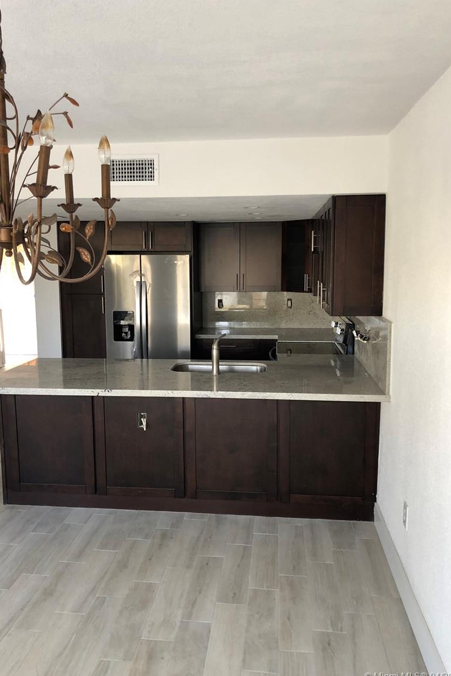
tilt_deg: -8.3
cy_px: 335
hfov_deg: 43.6
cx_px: 208
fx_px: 564
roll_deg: +0.6
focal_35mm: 30
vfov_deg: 61.9
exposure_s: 1/15
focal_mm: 4
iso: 40
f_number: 1.8
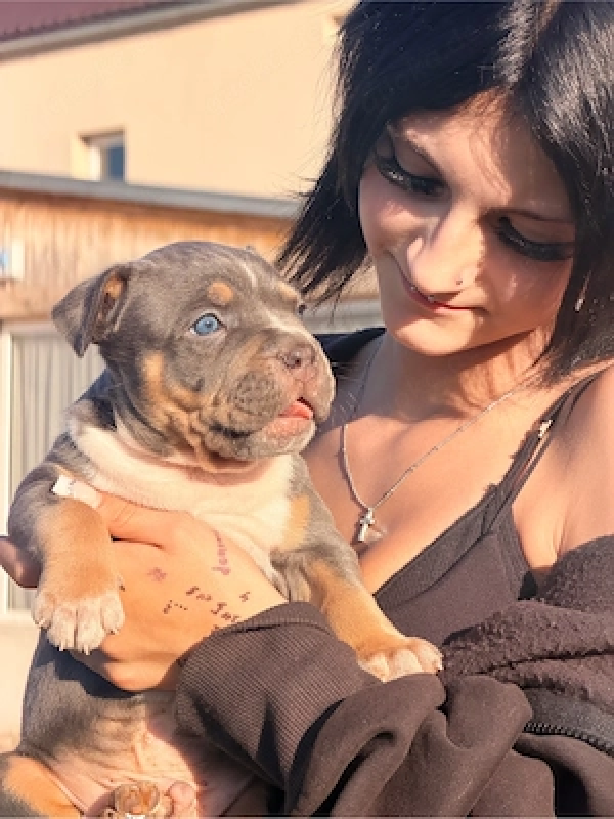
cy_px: 410
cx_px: 307
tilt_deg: +1.9
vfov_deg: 19.6
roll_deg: +0.6
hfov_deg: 14.8
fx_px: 2365
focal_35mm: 100
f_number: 2.8
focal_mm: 16.89
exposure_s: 1/506
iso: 50
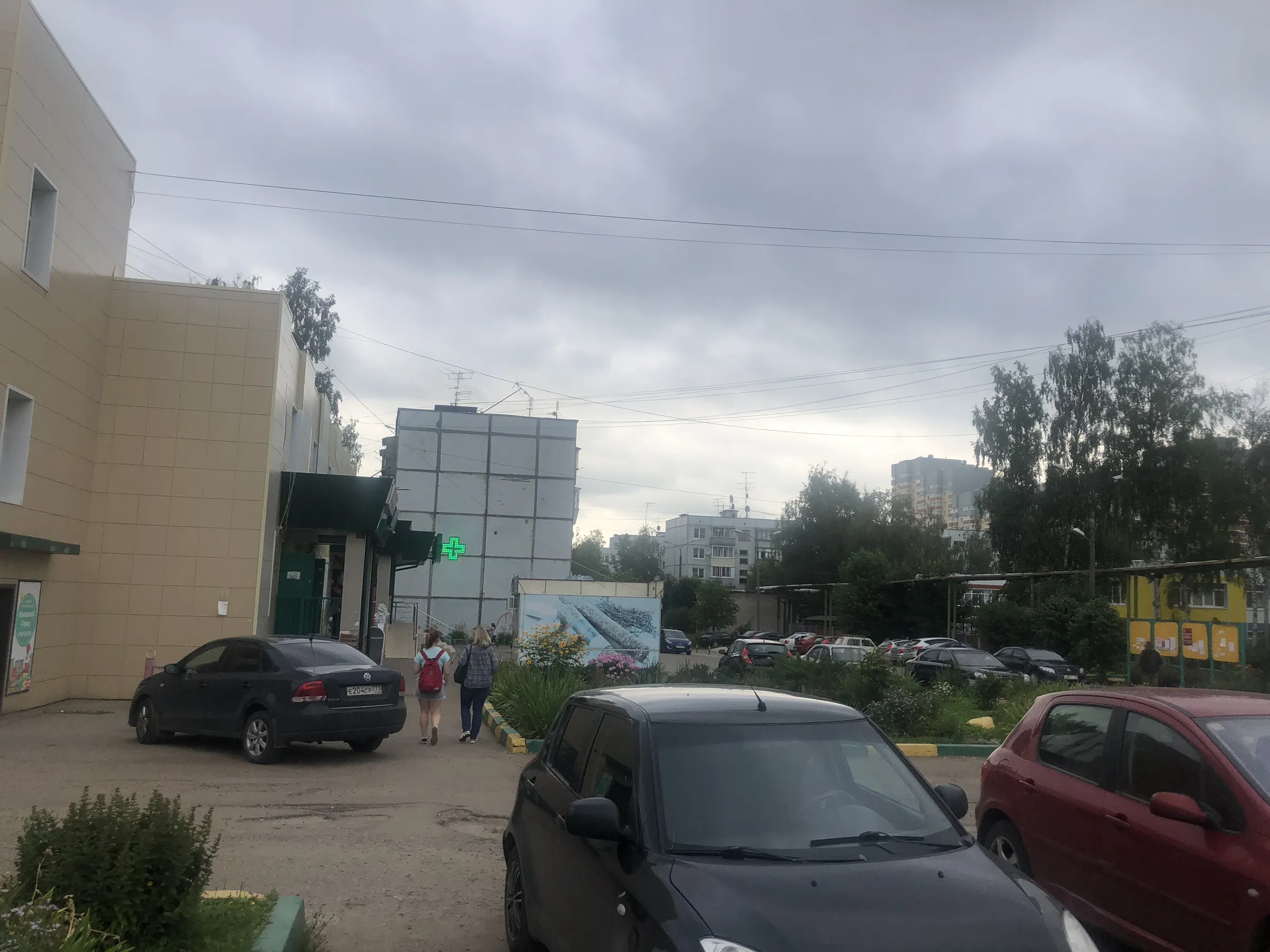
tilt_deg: +7.3
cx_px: 635
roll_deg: +0.4
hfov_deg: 63.4
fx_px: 1027
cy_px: 476
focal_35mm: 28
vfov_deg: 49.7
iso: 20
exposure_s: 1/410
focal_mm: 3.99
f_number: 1.8
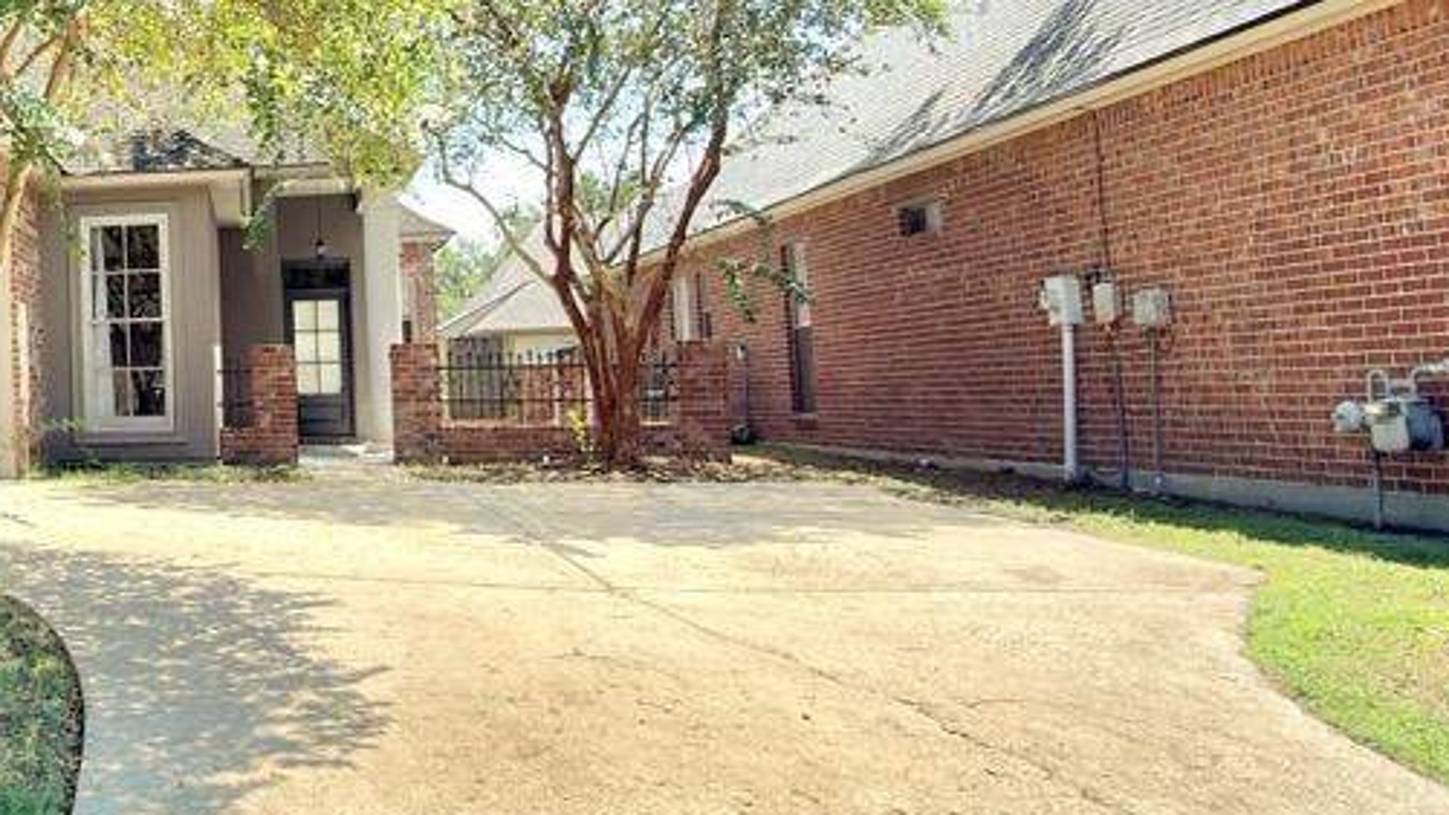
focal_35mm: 39
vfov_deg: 30.2
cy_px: 277
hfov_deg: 43.3
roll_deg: +1.3
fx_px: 1499
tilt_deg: +5.2
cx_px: -38
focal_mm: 2.22
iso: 20
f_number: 2.2
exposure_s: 1/391
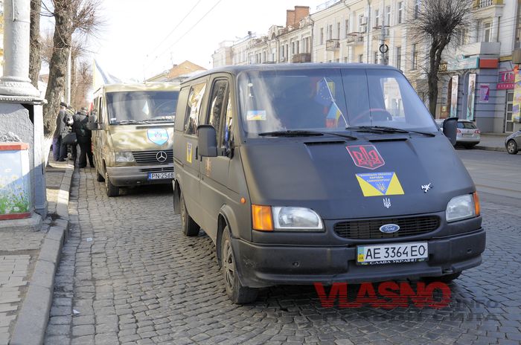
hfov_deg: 46.5
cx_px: 260
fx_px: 607
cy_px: 172
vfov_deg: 31.8
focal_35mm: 42
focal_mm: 28
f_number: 7.1
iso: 200
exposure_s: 1/200
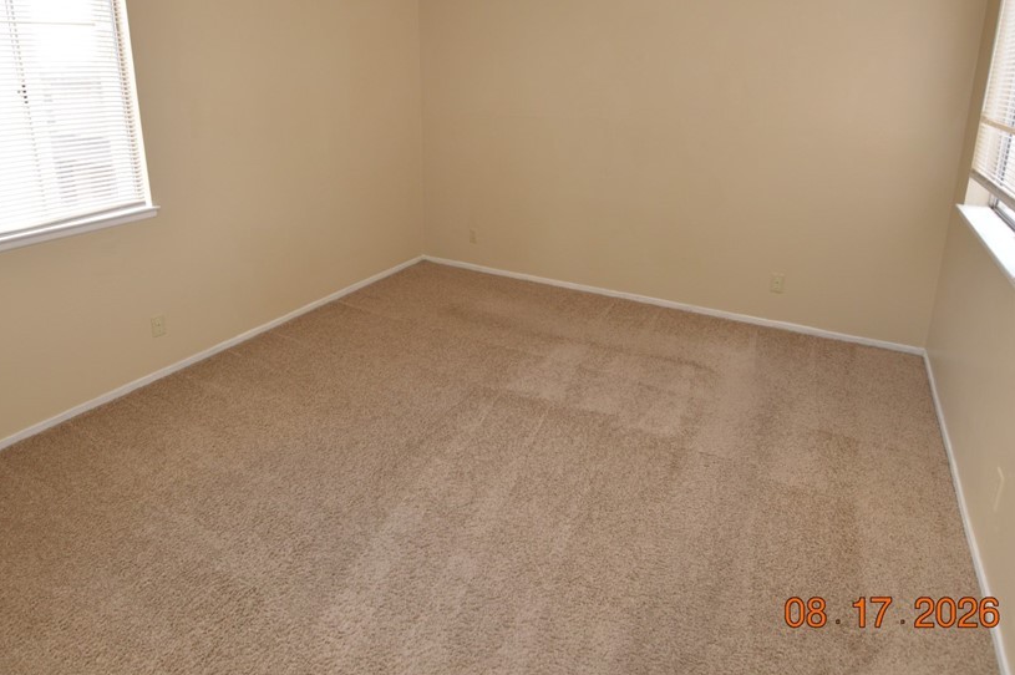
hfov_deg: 83.7
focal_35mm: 20
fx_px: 563
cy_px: 229
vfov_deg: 60.5
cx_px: 449
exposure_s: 1/100
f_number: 5
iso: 400
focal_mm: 10
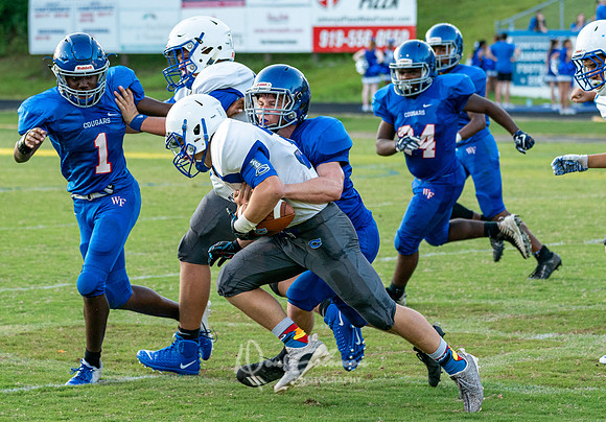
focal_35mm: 205
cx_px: 288
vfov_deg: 6.9
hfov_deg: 9.9
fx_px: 3493
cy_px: 218
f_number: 5.6
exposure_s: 1/1000
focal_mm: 148
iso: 2500
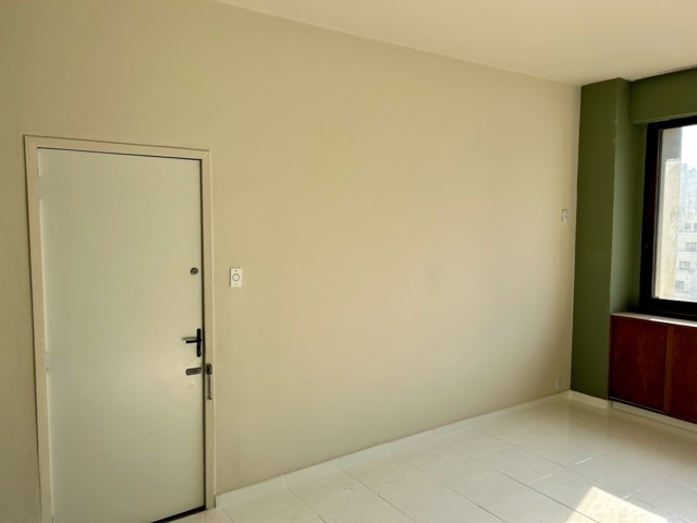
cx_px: 348
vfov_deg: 53.1
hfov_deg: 67.3
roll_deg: -0.4
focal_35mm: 26
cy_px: 262
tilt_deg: -4.8
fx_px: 524
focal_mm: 5.7
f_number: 1.5
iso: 50
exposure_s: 1/974
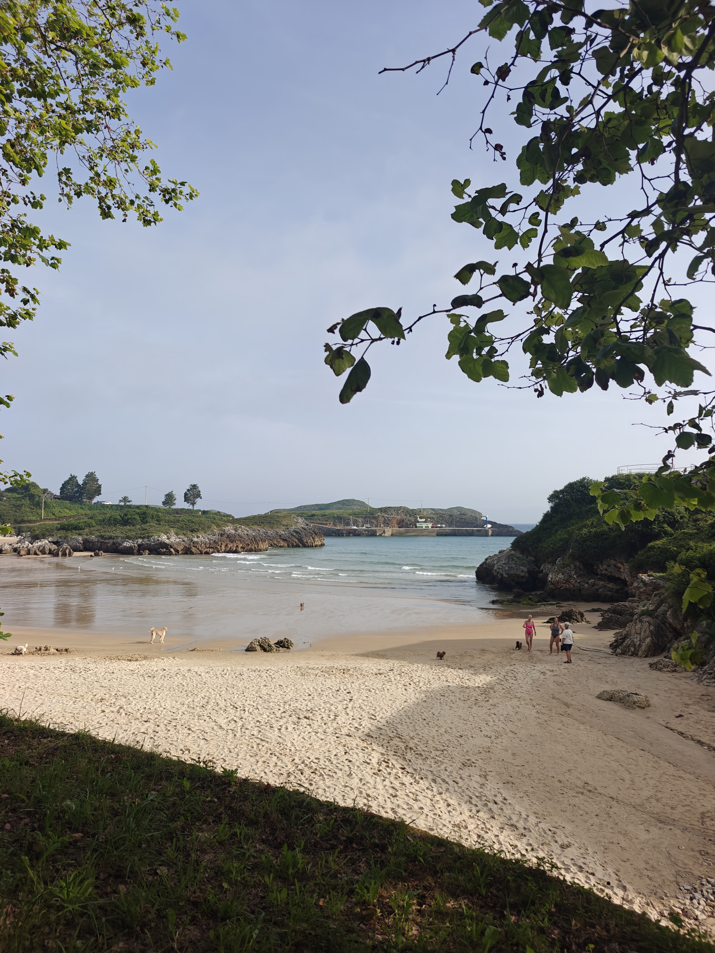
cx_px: 358
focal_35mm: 23
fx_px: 633
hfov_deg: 58.9
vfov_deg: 73.9
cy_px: 476
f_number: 1.6
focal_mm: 6.06
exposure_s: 1/1526
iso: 50
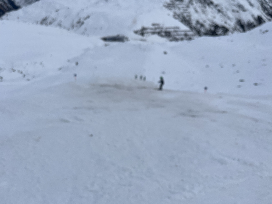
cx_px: 136
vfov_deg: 53.1
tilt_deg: -21.9
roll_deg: -0.3
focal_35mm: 26
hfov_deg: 67.3
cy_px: 102
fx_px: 204
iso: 50
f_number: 1.6
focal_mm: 5.1
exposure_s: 1/3413
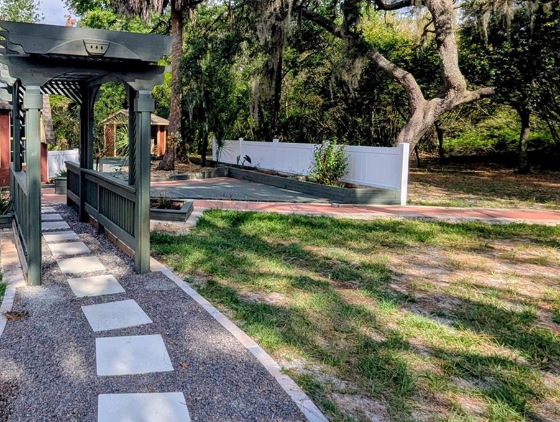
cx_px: 124
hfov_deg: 67.9
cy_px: 157
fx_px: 373
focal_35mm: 23
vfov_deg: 58.2
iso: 45
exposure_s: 1/1562
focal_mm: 1.95
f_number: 2.2
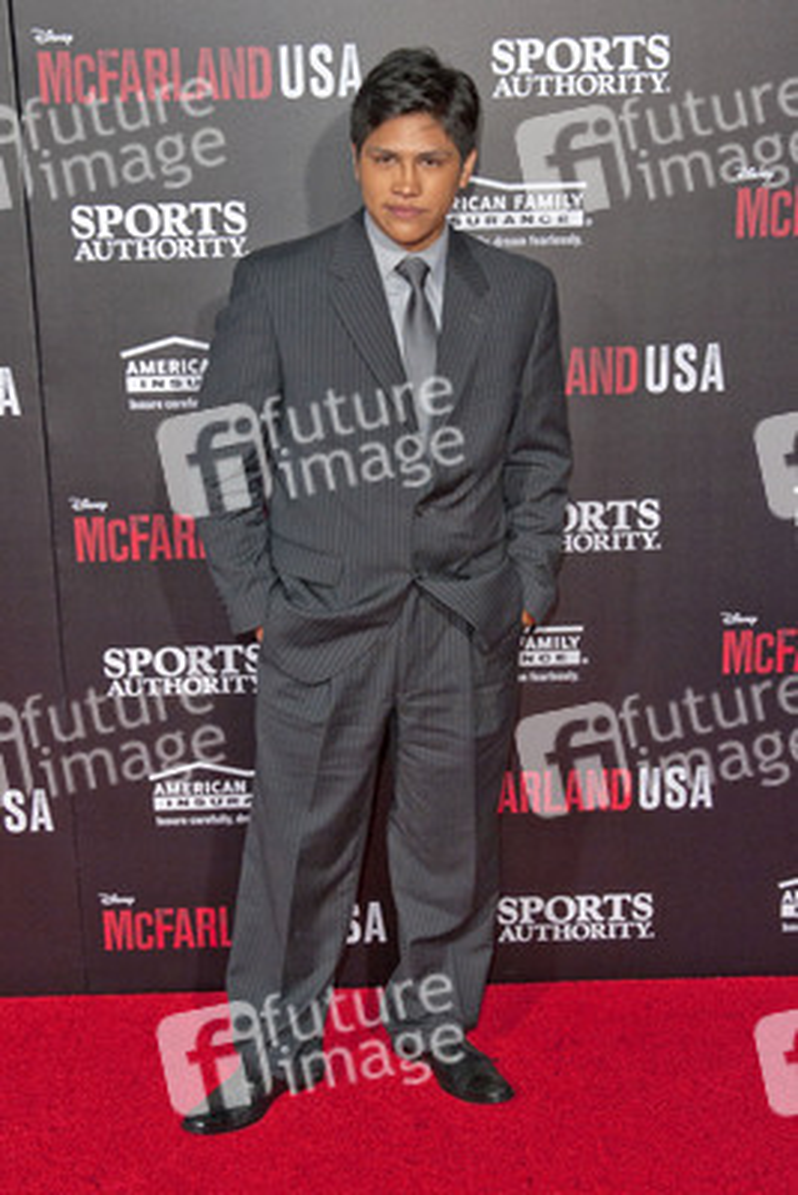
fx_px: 1395
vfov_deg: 46.4
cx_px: 399
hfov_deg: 31.9
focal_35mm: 42
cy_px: 598
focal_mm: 42
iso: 400
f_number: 4.5
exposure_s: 1/400
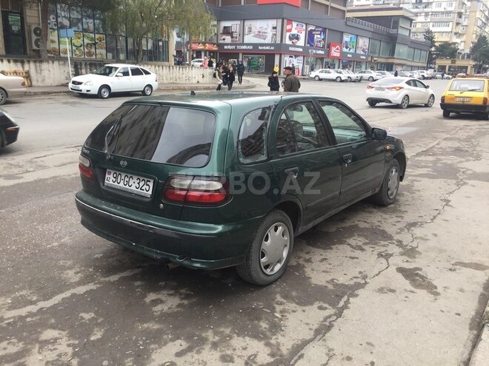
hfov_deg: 61.7
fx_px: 410
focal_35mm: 29
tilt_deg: -14.7
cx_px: 244
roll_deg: -2.9
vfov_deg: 48.2
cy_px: 183
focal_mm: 4.15
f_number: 2.2
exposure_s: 1/117
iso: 32
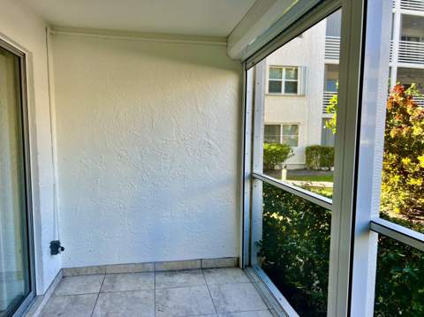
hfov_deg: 67.4
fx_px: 318
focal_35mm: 26
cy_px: 158
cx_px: 212
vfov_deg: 53.0
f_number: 1.5
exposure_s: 1/200
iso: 40
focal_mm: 5.7
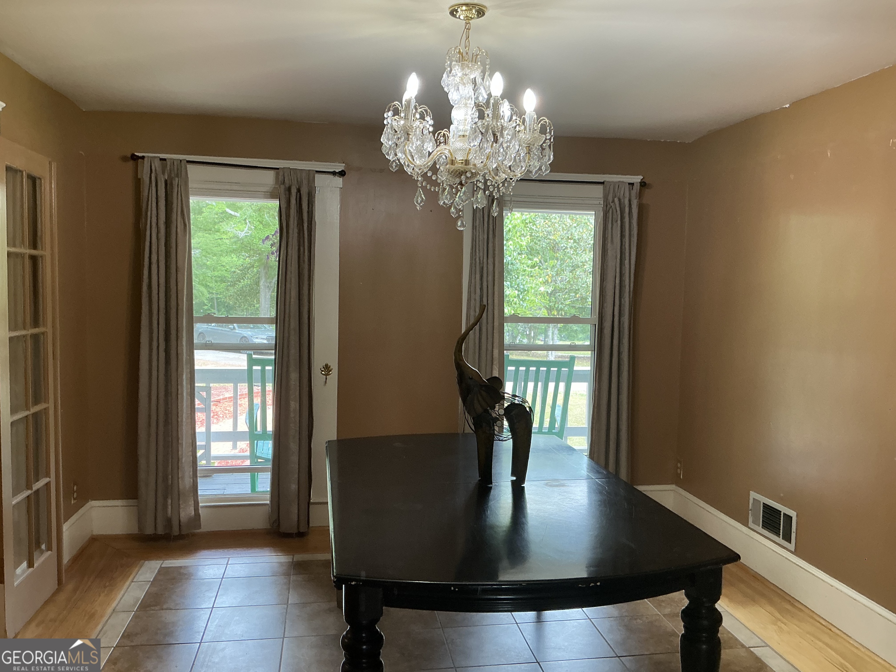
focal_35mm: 28
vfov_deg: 49.7
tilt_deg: -4.4
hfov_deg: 63.4
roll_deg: -2.3
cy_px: 336
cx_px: 448
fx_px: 725
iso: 80
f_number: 1.8
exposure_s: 1/60
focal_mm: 3
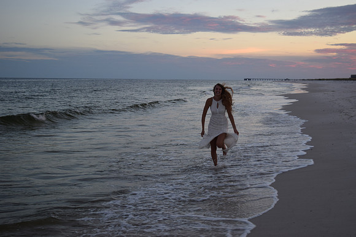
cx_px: 178
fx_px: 504
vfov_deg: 26.5
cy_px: 118
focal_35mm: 51
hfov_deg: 38.9
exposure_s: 1/60
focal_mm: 34
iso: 400
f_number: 4.5
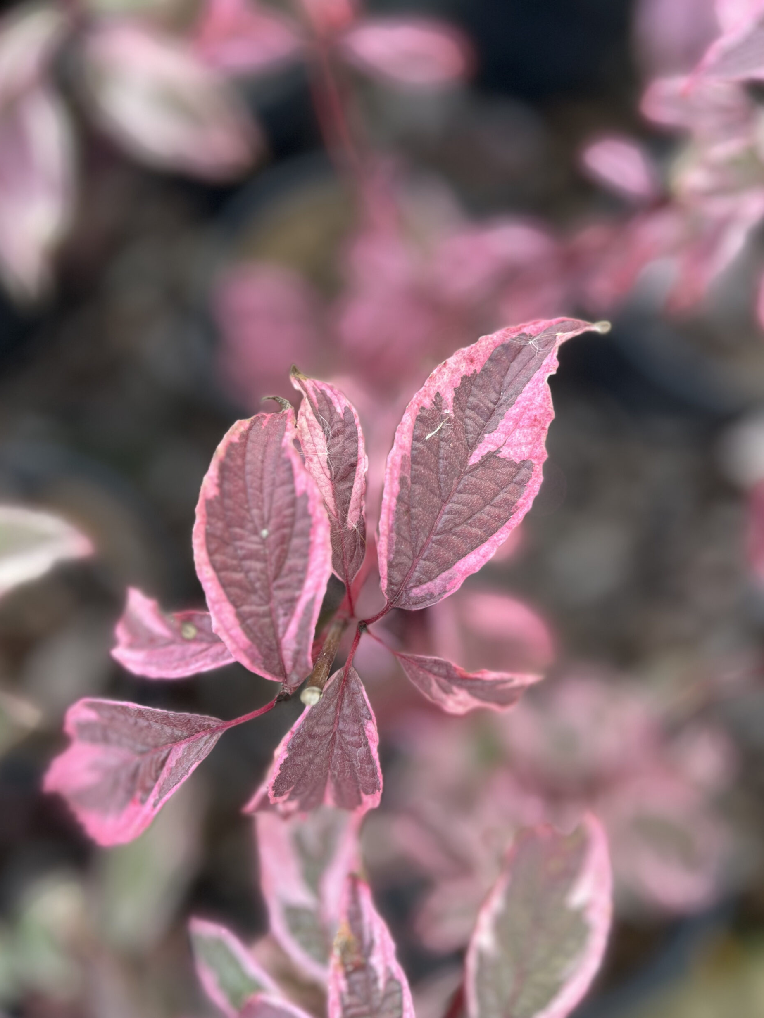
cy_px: 528
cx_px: 372
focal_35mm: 27
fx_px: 794
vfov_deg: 65.3
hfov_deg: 51.4
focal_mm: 5.1
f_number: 1.6
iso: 40
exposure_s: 1/122
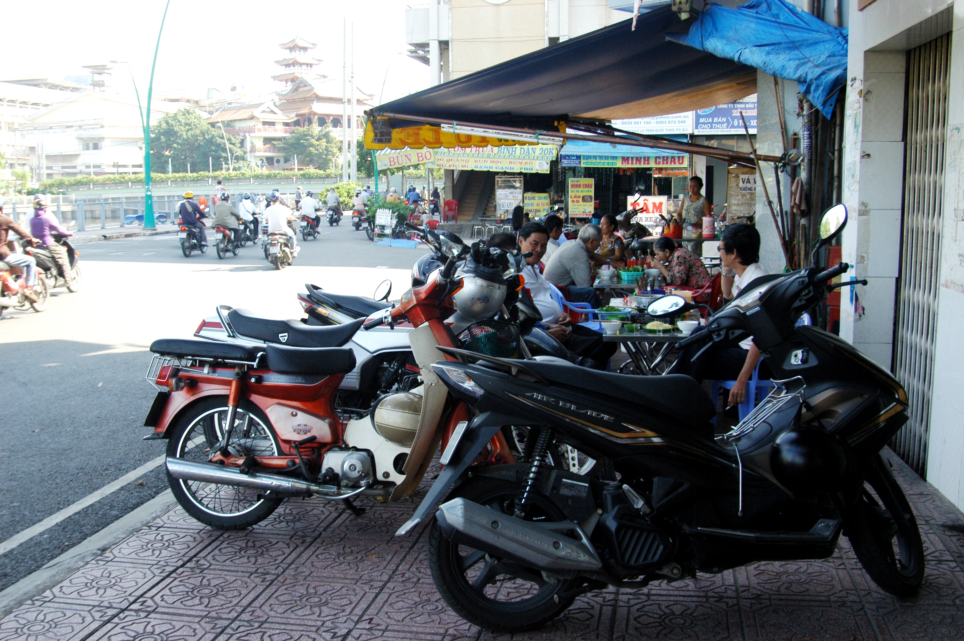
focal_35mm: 36
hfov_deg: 53.2
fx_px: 963
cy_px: 320
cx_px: 482
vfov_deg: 36.8
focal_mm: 24
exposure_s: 1/180
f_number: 5.6
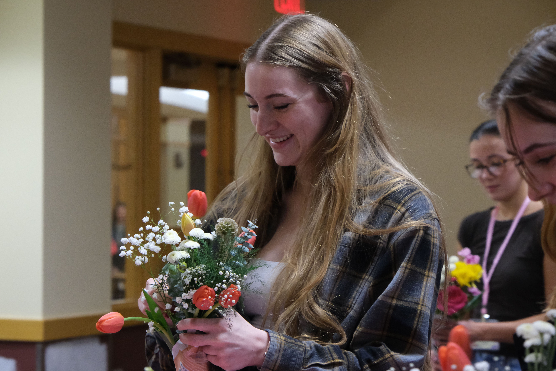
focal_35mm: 111
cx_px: 278
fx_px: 1714
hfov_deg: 18.4
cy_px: 186
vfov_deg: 12.3
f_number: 5.6
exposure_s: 1/100
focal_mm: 74.2
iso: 4000
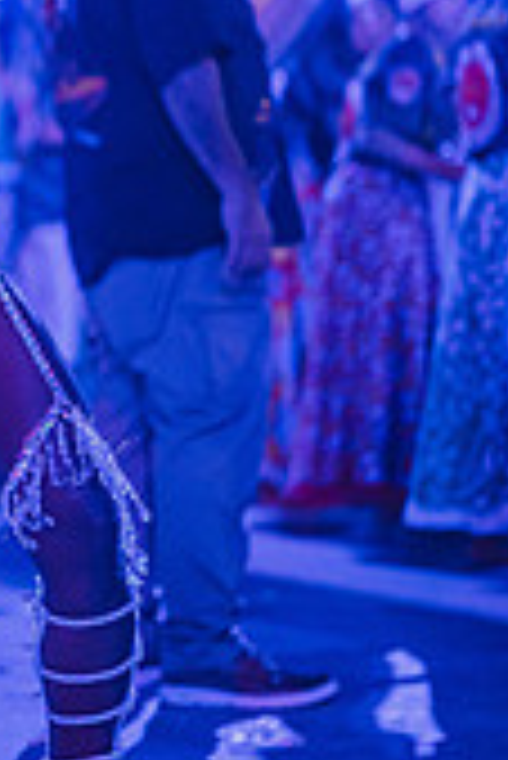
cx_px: -76
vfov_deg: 15.3
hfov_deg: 10.2
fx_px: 2809
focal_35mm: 133
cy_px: 162
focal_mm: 50
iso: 1600
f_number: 1.2
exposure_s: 1/1000
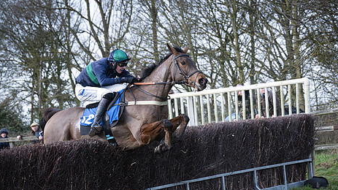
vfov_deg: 11.3
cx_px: 158
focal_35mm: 107
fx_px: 959
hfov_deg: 20.0
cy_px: 153
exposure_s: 1/1000
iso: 400
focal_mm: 70
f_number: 4
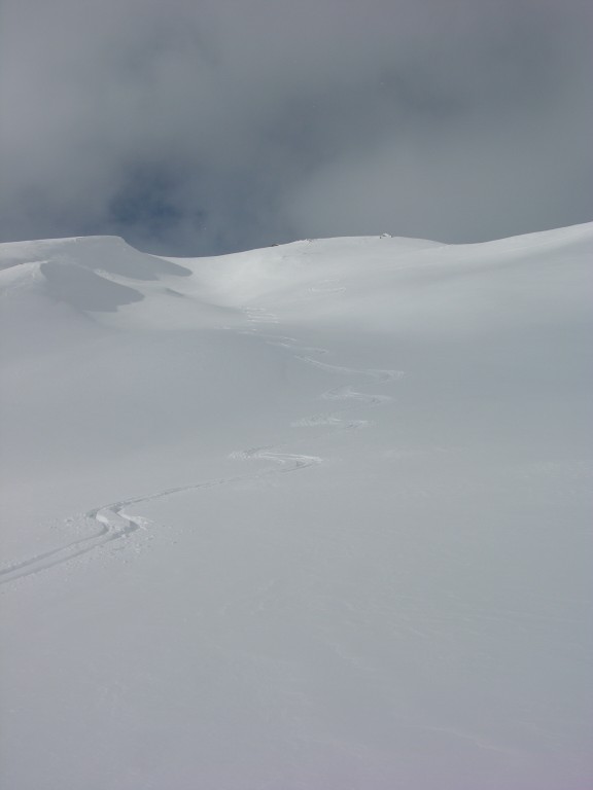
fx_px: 799
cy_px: 395
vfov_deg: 52.6
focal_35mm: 35
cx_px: 296
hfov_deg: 40.7
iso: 50
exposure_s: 1/620
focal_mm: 8.9
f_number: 8
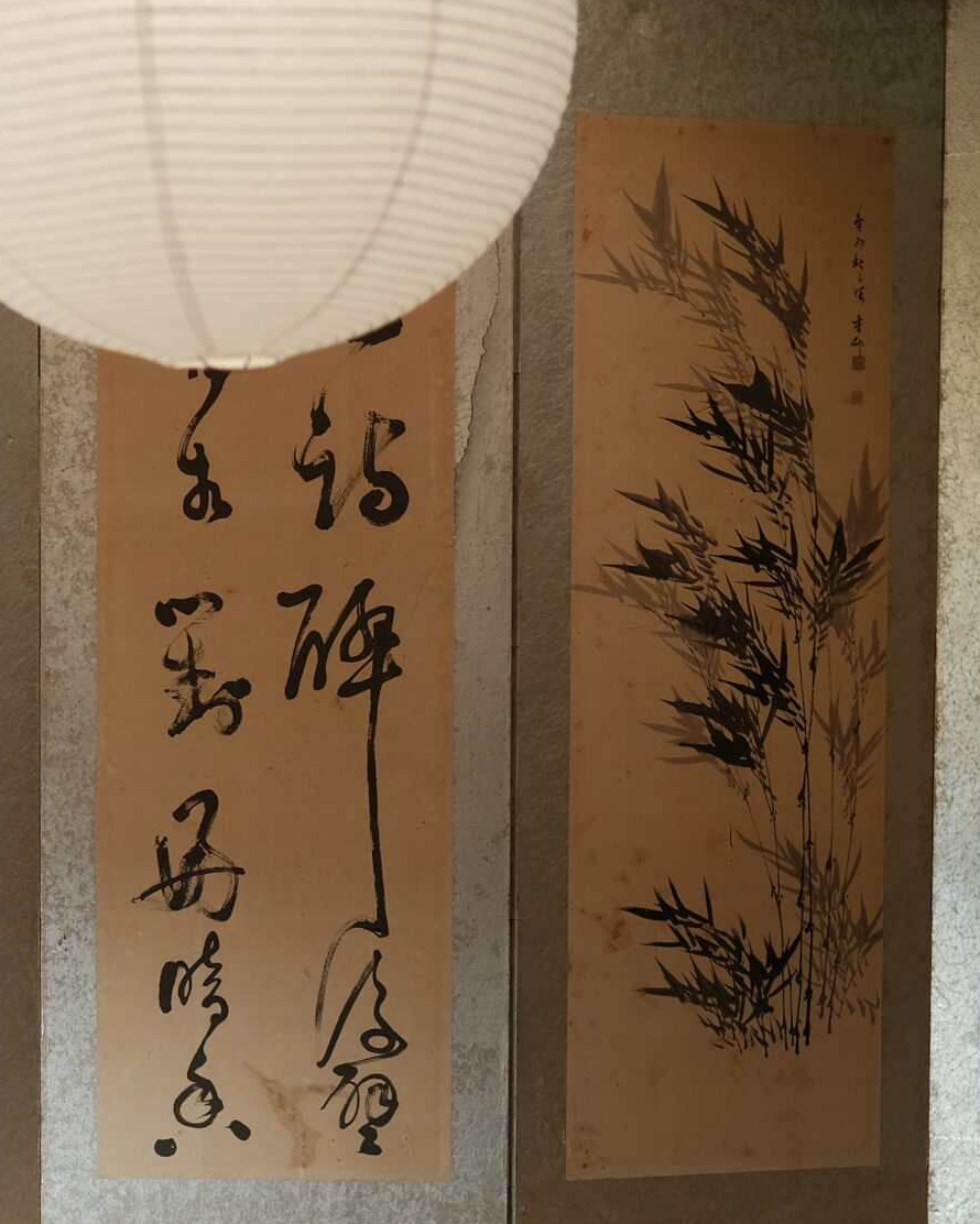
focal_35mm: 108
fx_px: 3914
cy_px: 831
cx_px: 255
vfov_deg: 17.7
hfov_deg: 14.2
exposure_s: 1/250
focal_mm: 33
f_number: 1.8
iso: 320
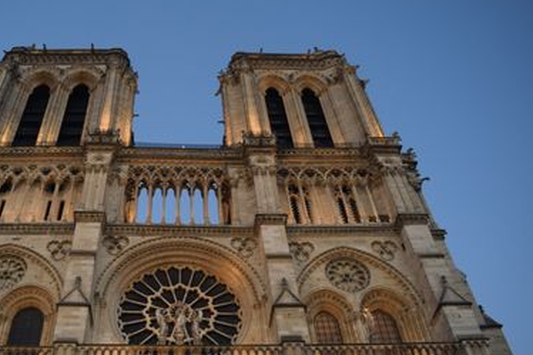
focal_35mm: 37
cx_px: 174
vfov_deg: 35.8
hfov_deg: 50.9
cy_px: 206
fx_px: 548
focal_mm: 18
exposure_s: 1/100
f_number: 5
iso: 800
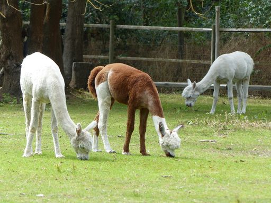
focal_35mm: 366
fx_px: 2865
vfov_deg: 4.1
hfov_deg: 5.4
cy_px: 102
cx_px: 136
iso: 100
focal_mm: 65.8
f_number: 4
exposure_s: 1/250
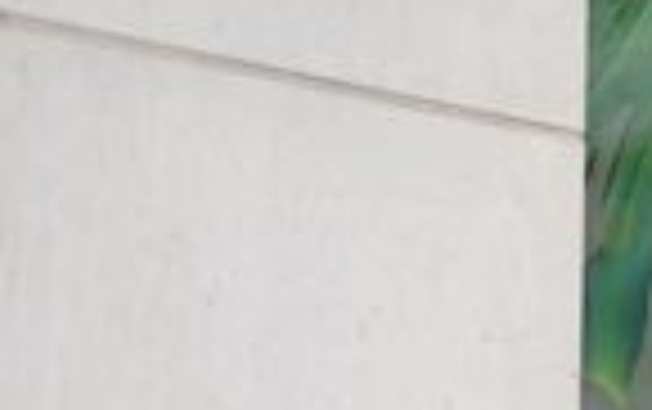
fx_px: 5497
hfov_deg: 6.5
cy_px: 570
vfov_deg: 4.2
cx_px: 1574
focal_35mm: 309
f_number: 2
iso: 100
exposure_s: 1/400
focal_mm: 55
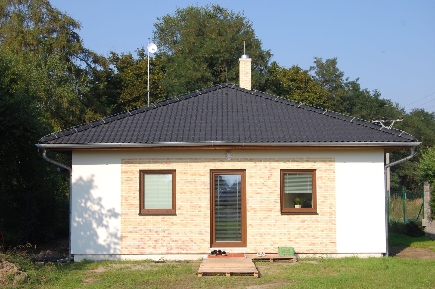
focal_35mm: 52
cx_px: 218
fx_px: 634
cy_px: 144
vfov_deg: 25.7
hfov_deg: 37.9
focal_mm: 35
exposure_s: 1/400
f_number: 7.1
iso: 200
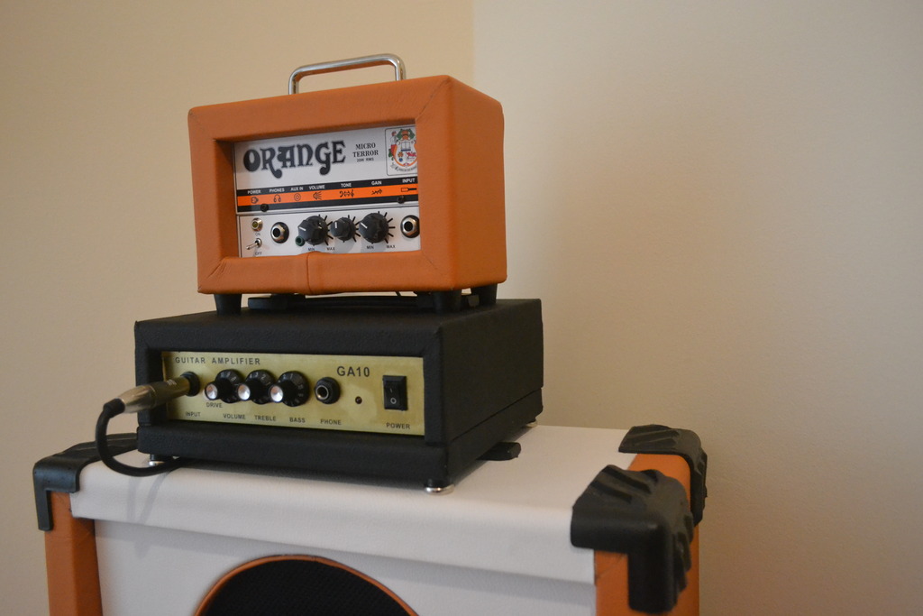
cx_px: 462
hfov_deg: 61.9
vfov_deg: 43.6
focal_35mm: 30
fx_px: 769
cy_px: 308
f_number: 3.8
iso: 3200
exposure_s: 1/80
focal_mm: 20
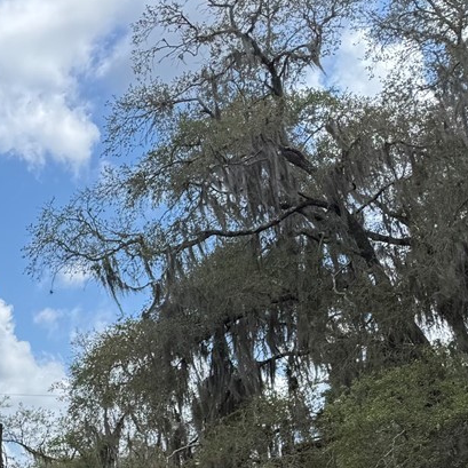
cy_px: 680
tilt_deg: -4.5
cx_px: -306
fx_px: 1270
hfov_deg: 17.8
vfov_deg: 18.7
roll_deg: +0.4
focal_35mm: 83
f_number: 1.78
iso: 80
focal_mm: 6.76
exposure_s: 1/3096
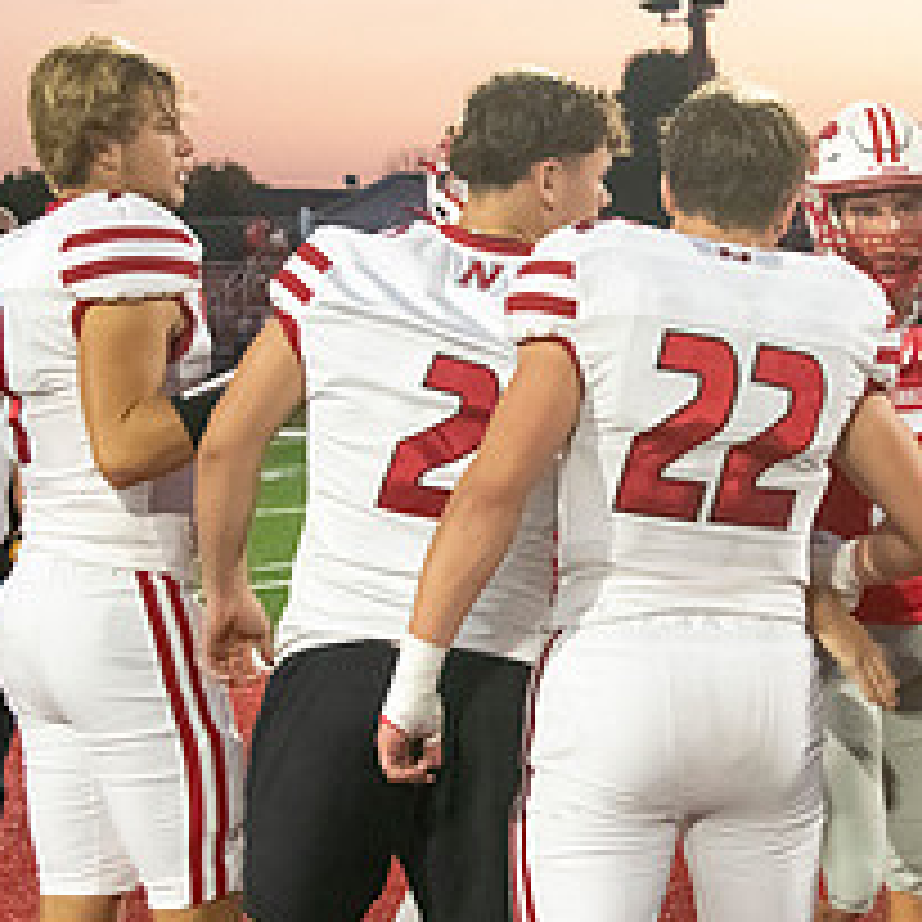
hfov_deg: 16.0
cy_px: 465
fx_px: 3254
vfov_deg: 16.1
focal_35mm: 108
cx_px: 733
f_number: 7.1
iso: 10000
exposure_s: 1/250
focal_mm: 45
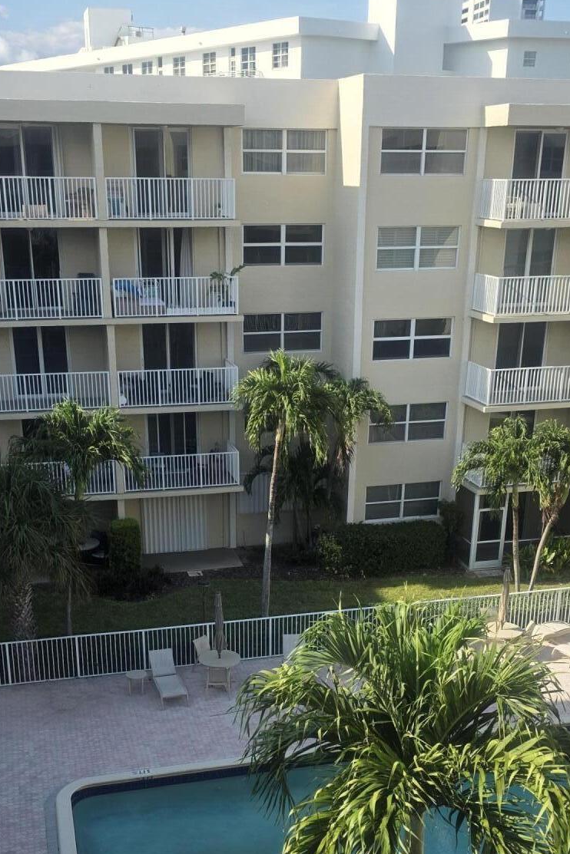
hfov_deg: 31.2
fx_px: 1021
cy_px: 599
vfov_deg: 44.5
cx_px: 270
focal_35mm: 43
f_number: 1.7
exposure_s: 1/2737
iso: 80
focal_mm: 6.3
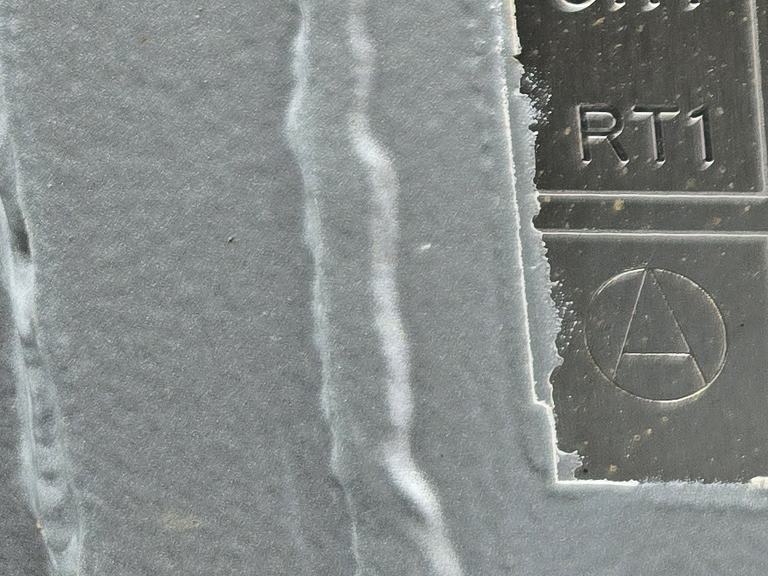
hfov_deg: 16.8
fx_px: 2130
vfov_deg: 14.3
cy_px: -319
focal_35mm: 96
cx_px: 1392
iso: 80
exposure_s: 1/180
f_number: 1.7
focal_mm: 6.3
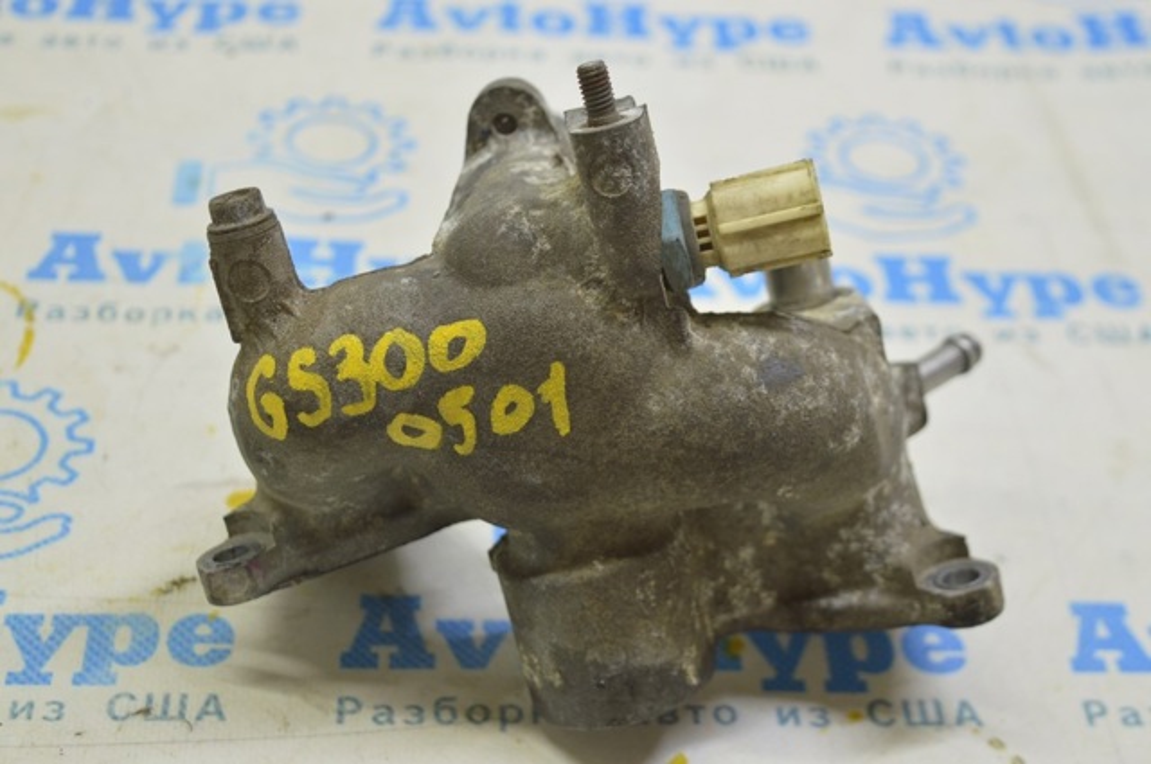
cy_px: 382
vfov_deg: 19.7
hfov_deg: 29.3
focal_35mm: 69
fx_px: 2203
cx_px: 576
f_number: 5.6
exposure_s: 1/20
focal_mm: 46
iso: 400
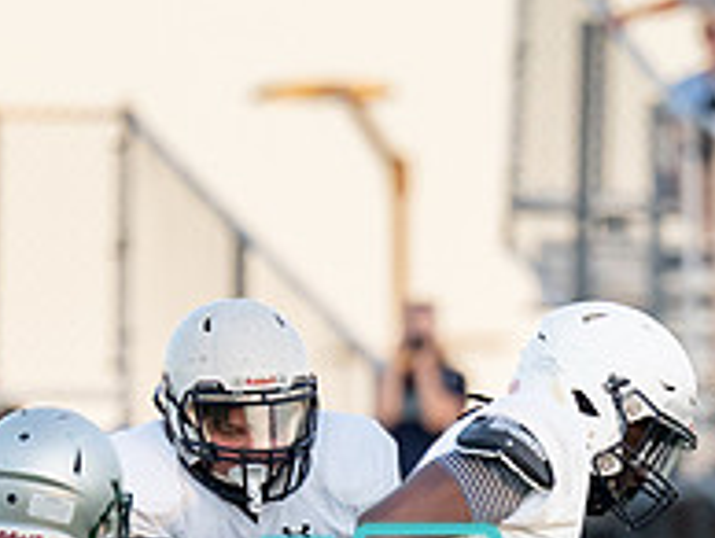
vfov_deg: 1.4
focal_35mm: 1063
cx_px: 495
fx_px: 21984
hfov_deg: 1.9
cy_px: 741
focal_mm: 200
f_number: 2.8
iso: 1000
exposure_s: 1/2500
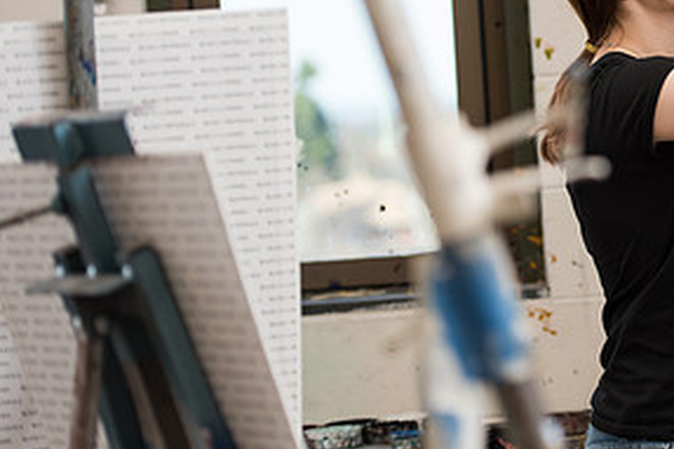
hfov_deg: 11.8
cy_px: 95
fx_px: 3218
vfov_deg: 8.0
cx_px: 672
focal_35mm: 172
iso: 400
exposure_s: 1/200
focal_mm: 85
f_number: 3.2
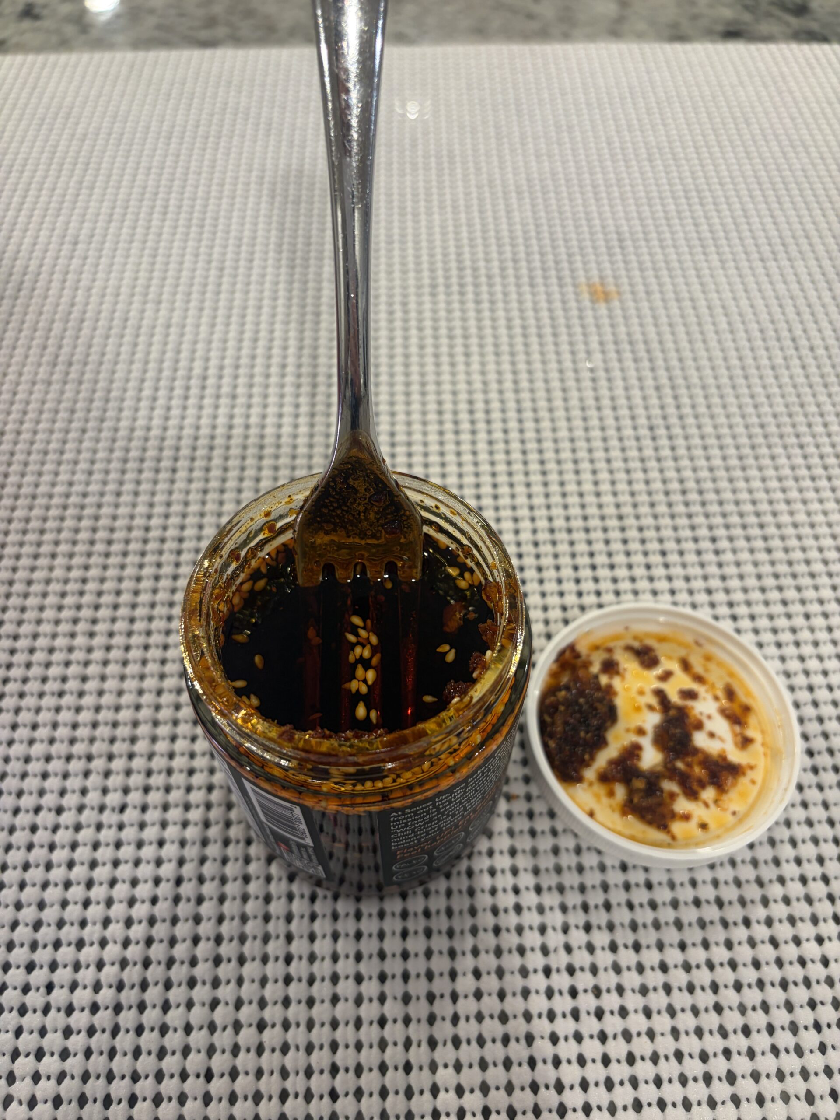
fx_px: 841
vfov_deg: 67.3
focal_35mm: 26
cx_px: 420
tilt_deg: -56.5
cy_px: 560
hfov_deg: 53.1
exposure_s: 1/60
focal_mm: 5.96
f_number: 1.6
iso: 125
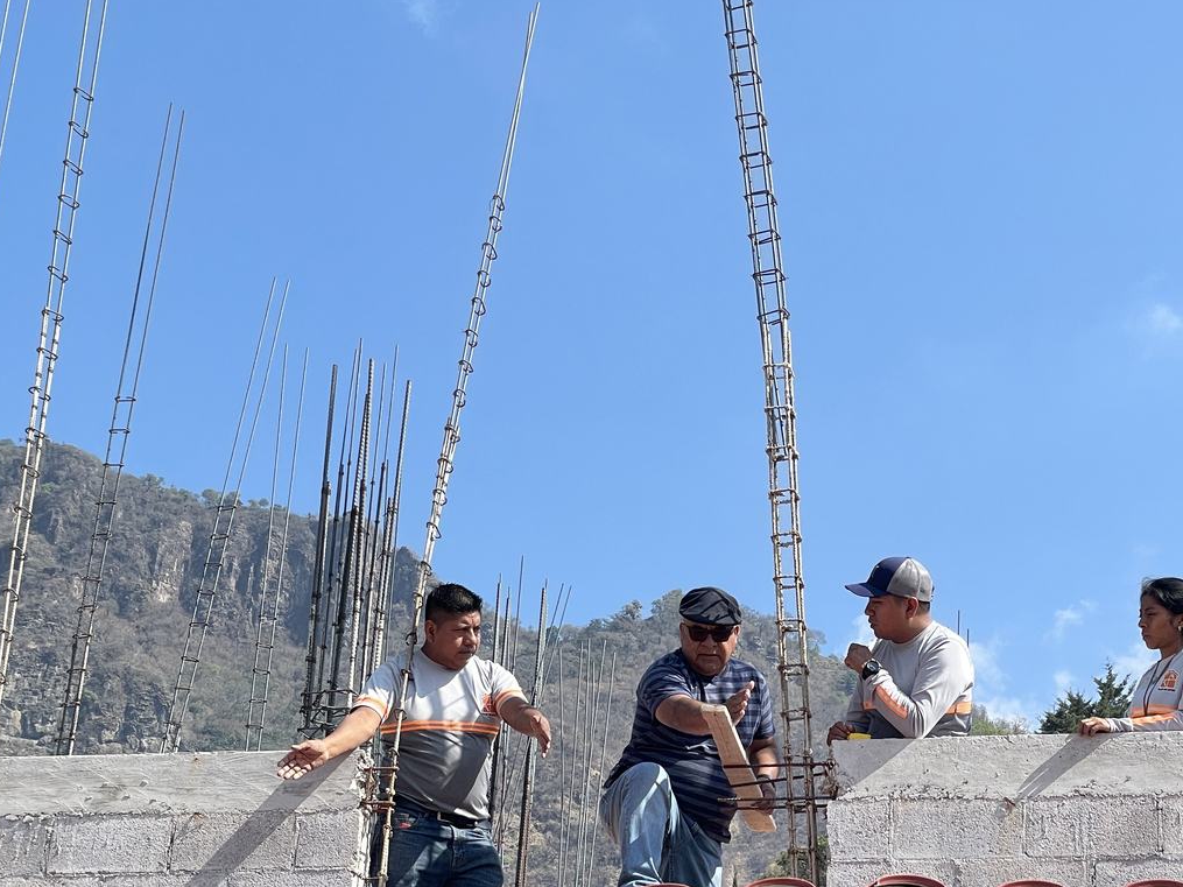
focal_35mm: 82
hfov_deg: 23.7
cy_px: 618
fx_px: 2802
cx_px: 791
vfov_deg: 17.9
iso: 25
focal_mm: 6
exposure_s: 1/1089
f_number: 2
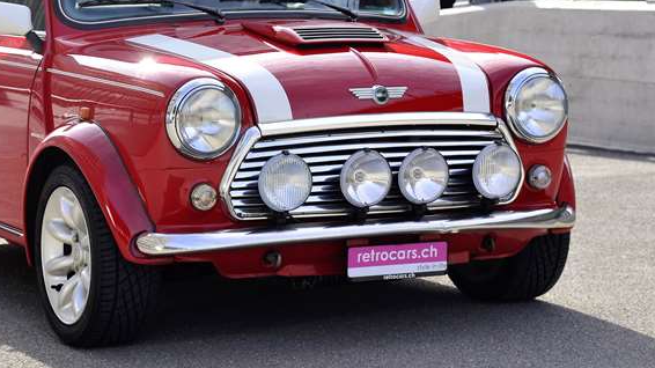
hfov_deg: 19.4
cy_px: 35
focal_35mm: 110
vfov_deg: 10.9
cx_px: 248
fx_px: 1910
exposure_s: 1/250
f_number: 6.3
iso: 200
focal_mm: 62
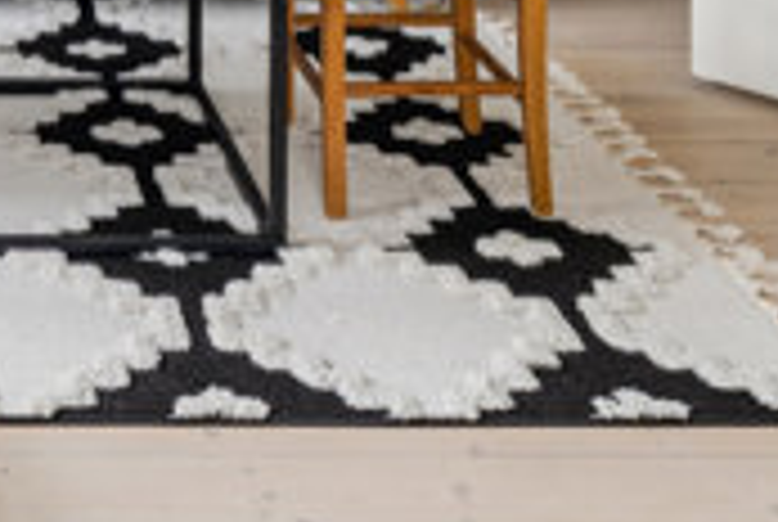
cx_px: -135
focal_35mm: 83
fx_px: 1797
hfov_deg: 22.6
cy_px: -565
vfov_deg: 13.7
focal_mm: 18
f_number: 8
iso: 160
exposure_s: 2
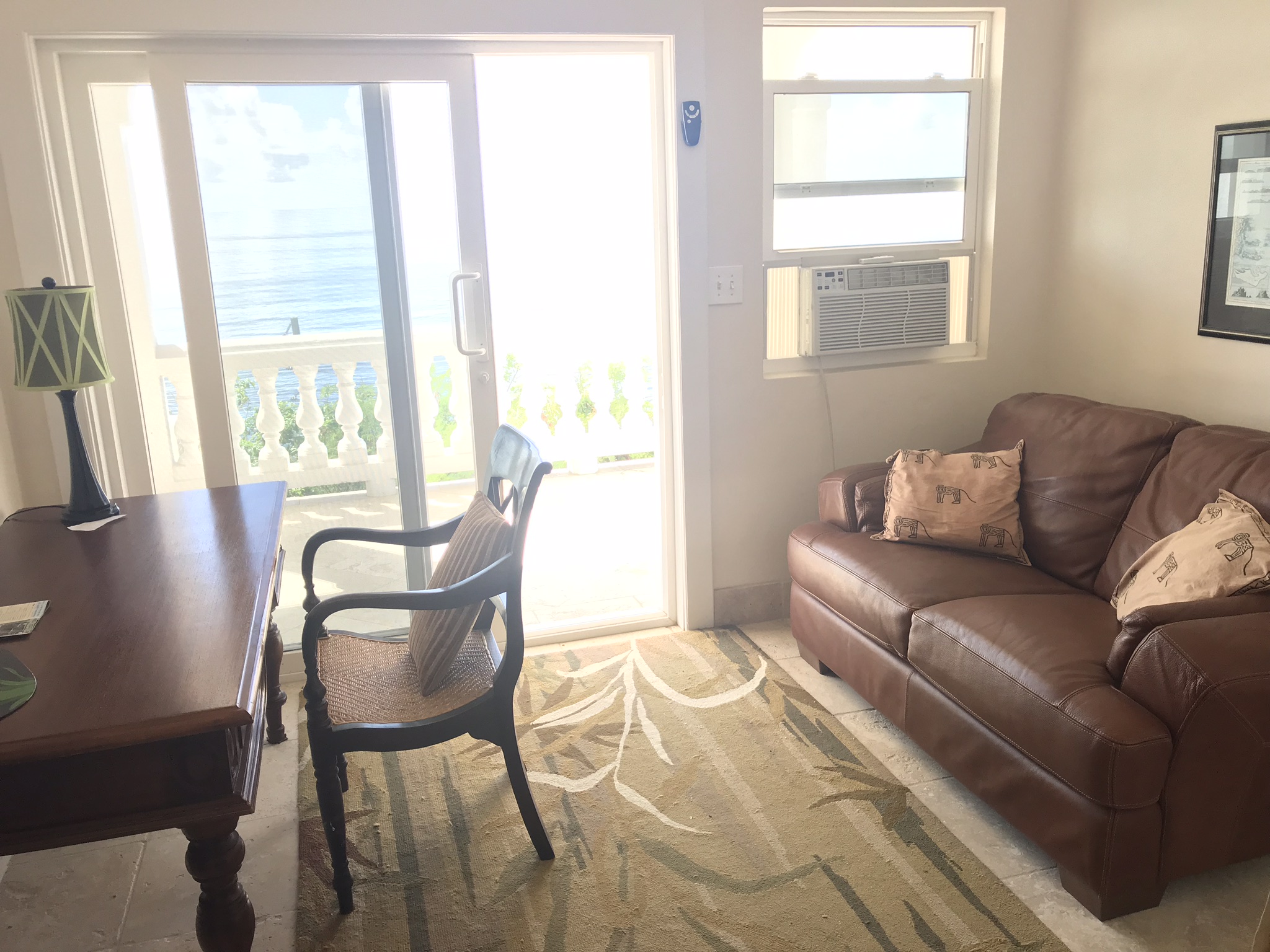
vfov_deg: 49.7
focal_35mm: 28
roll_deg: +1.8
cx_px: 635
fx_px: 1027
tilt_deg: -14.0
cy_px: 476
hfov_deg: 63.4
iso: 25
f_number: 1.8
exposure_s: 1/120
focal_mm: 3.99
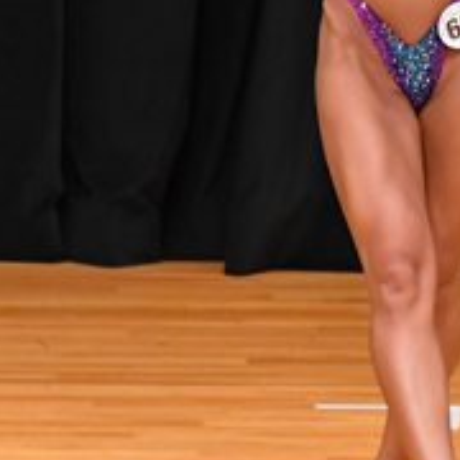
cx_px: 397
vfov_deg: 1.8
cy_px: 125
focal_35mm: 989
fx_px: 14869
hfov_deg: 1.8
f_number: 5.6
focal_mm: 180
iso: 4000
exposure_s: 1/400
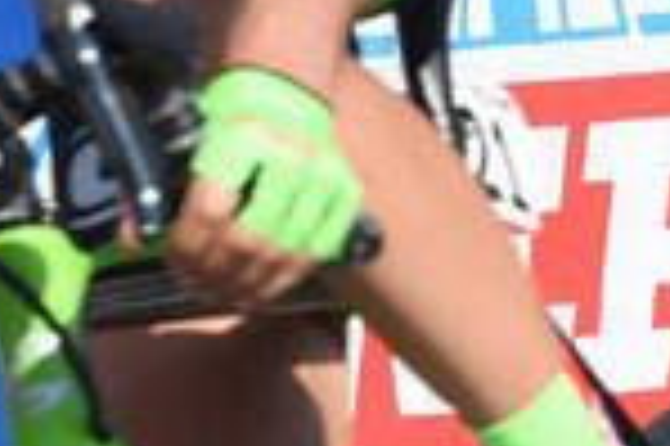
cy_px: -146
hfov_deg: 2.4
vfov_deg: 1.6
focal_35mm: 859
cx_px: 1731
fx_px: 15969
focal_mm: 125
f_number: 7.1
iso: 400
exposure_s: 1/1000
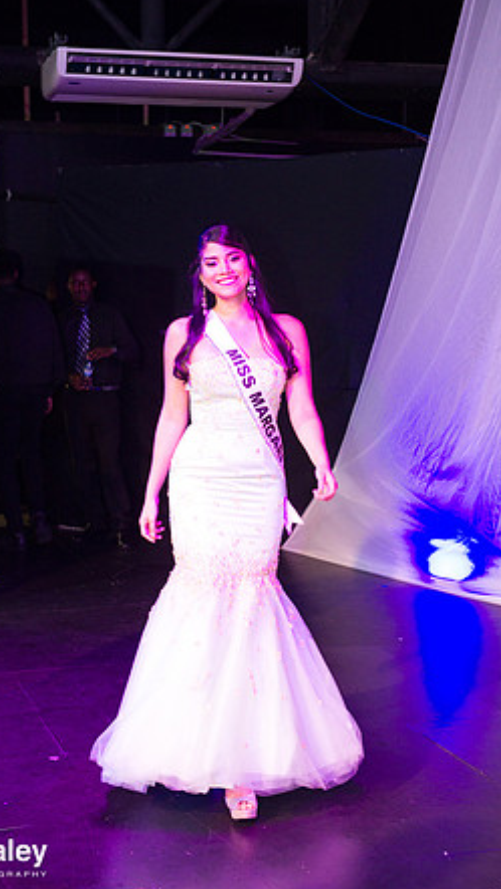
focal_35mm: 64
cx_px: 209
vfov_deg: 32.8
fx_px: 1510
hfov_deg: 18.8
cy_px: 444
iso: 4000
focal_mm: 60
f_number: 5
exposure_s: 1/160
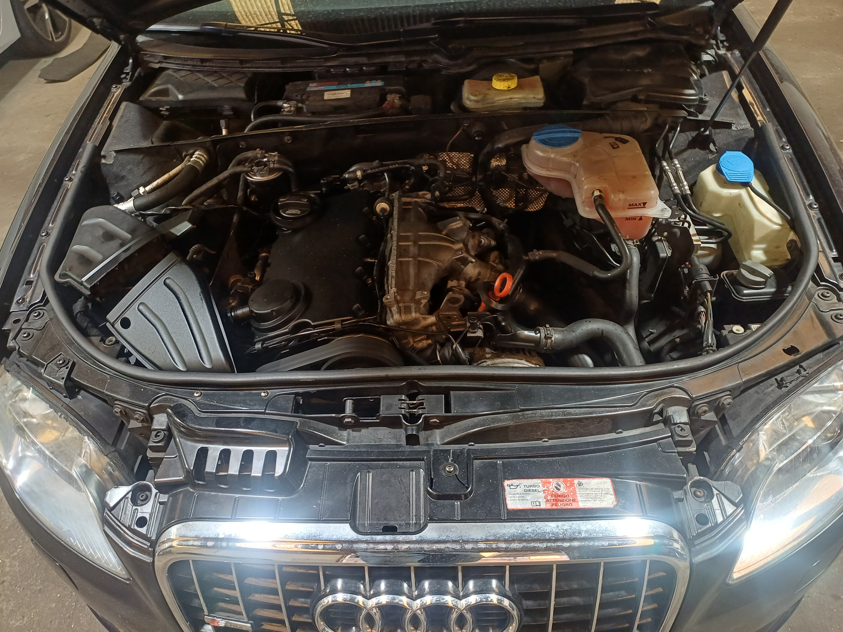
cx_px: 422
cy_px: 316
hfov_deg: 69.4
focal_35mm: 25
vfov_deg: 54.9
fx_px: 609
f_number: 1.8
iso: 320
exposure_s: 1/60
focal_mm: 4.65
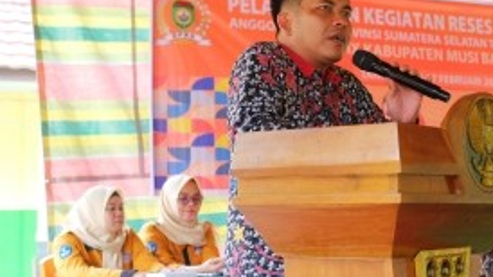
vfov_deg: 18.5
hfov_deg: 32.1
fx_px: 850
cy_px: 134
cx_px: 331
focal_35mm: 65
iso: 400
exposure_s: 1/100
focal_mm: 25
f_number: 2.5
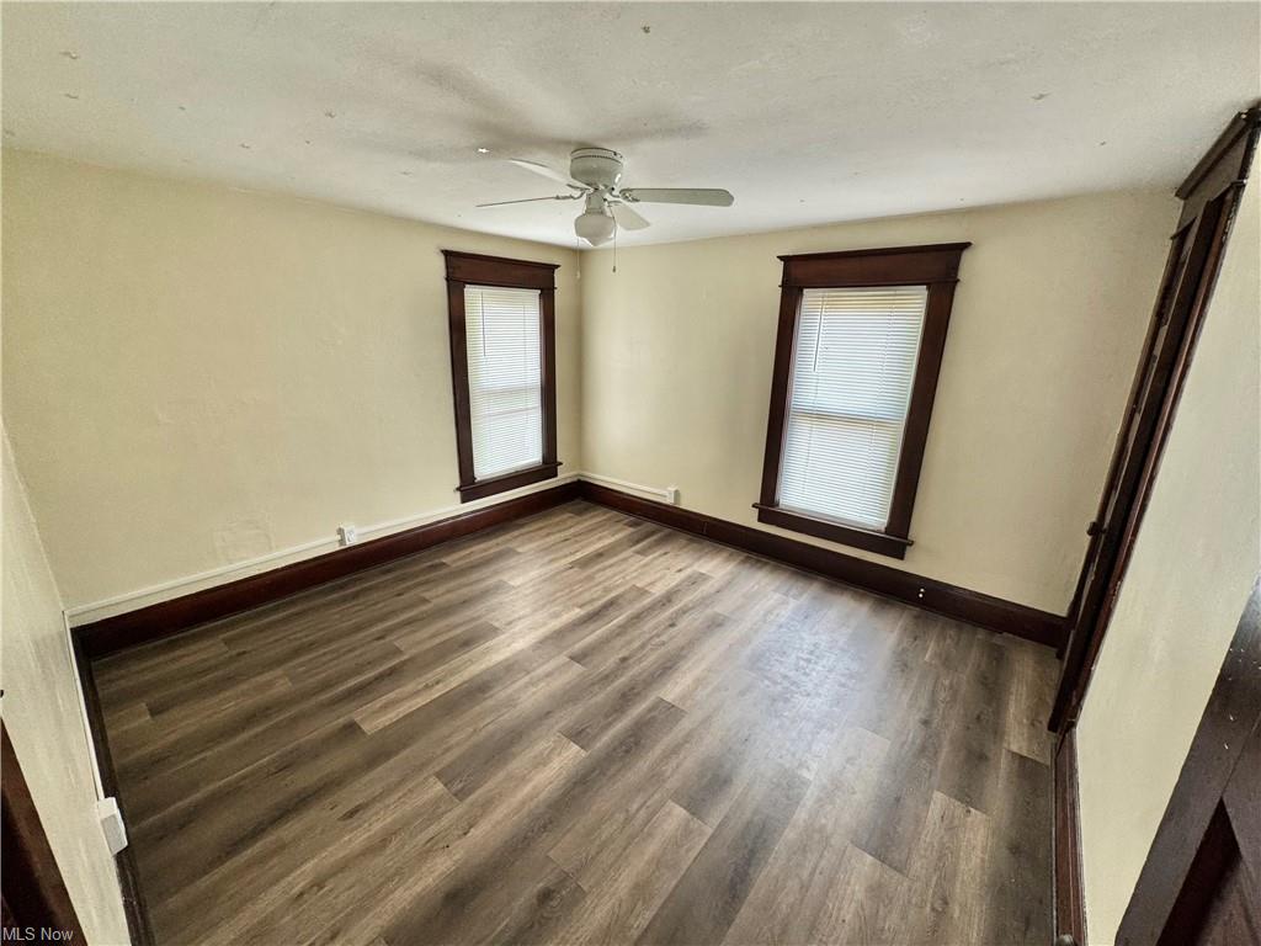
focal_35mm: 14
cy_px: 473
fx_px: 510
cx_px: 630
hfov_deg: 102.1
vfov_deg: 85.7
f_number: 2.2
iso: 125
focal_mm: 2.22
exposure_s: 1/99
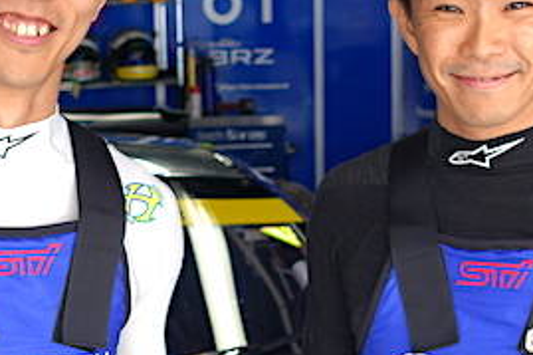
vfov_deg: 12.0
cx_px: 200
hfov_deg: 18.1
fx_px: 1672
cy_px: 300
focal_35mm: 113
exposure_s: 1/250
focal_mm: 13.92
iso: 125
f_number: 2.8
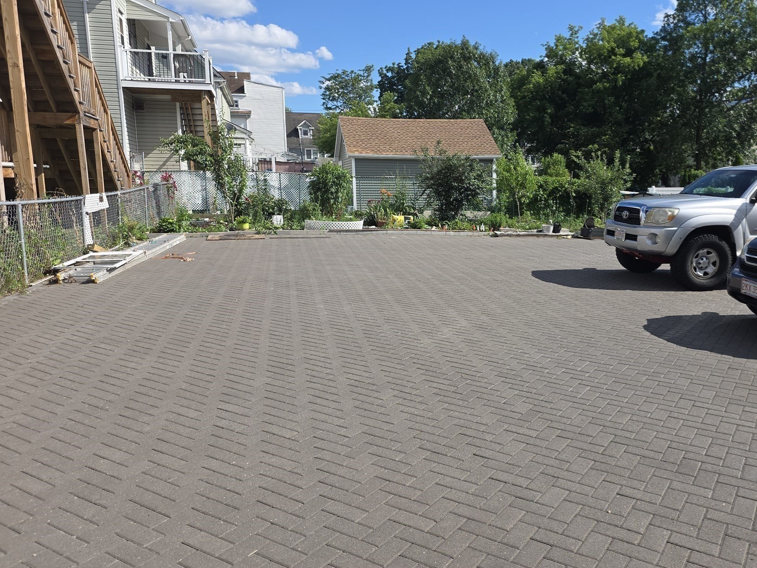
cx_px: 461
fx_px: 634
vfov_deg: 48.2
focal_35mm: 29
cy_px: 275
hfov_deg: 61.0
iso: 12
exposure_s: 1/836
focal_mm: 6.25
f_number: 1.7
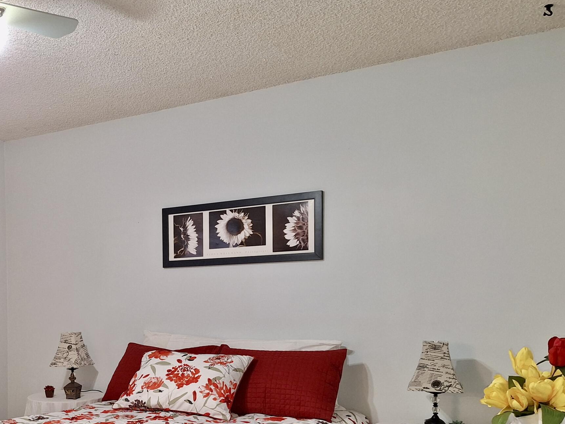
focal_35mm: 40
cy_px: 325
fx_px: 653
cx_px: 78
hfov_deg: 43.5
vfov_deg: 35.0
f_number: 1.8
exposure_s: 1/40
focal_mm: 5.54
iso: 160
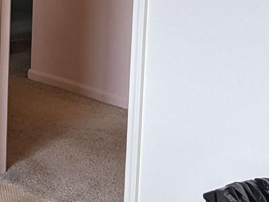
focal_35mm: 148
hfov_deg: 12.3
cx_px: -209
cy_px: 13
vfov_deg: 10.0
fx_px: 1150
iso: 71
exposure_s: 1/120
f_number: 1.73
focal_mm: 4.38
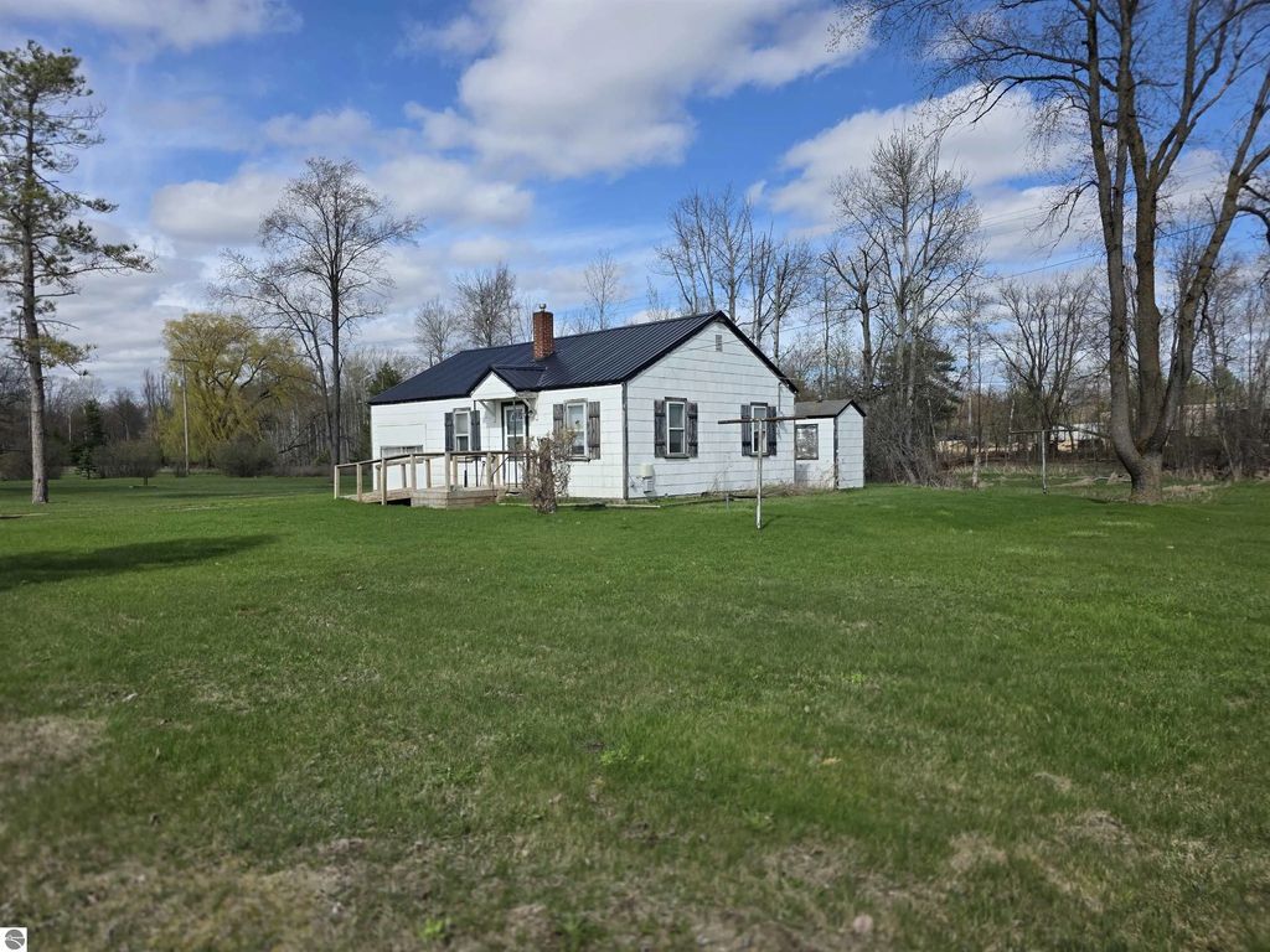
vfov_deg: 58.9
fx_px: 844
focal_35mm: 23
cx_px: 635
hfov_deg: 73.9
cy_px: 476
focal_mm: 6.3
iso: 80
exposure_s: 1/7061
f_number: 1.7
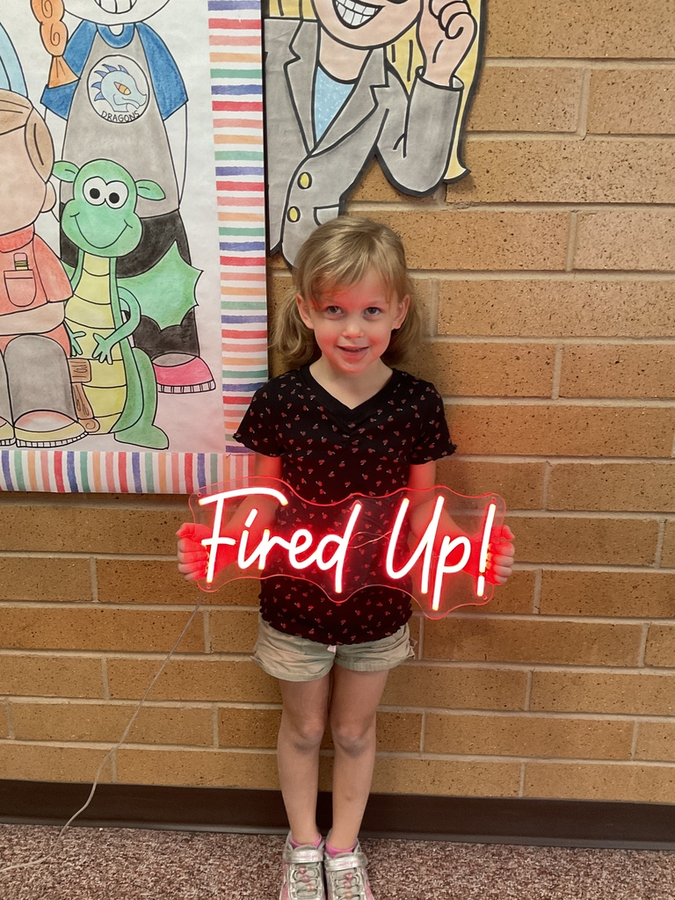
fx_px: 754
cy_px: 450
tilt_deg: -18.3
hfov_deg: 48.2
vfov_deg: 61.7
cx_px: 338
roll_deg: -0.9
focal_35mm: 29
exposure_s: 1/60
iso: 200
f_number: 1.8
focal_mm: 3
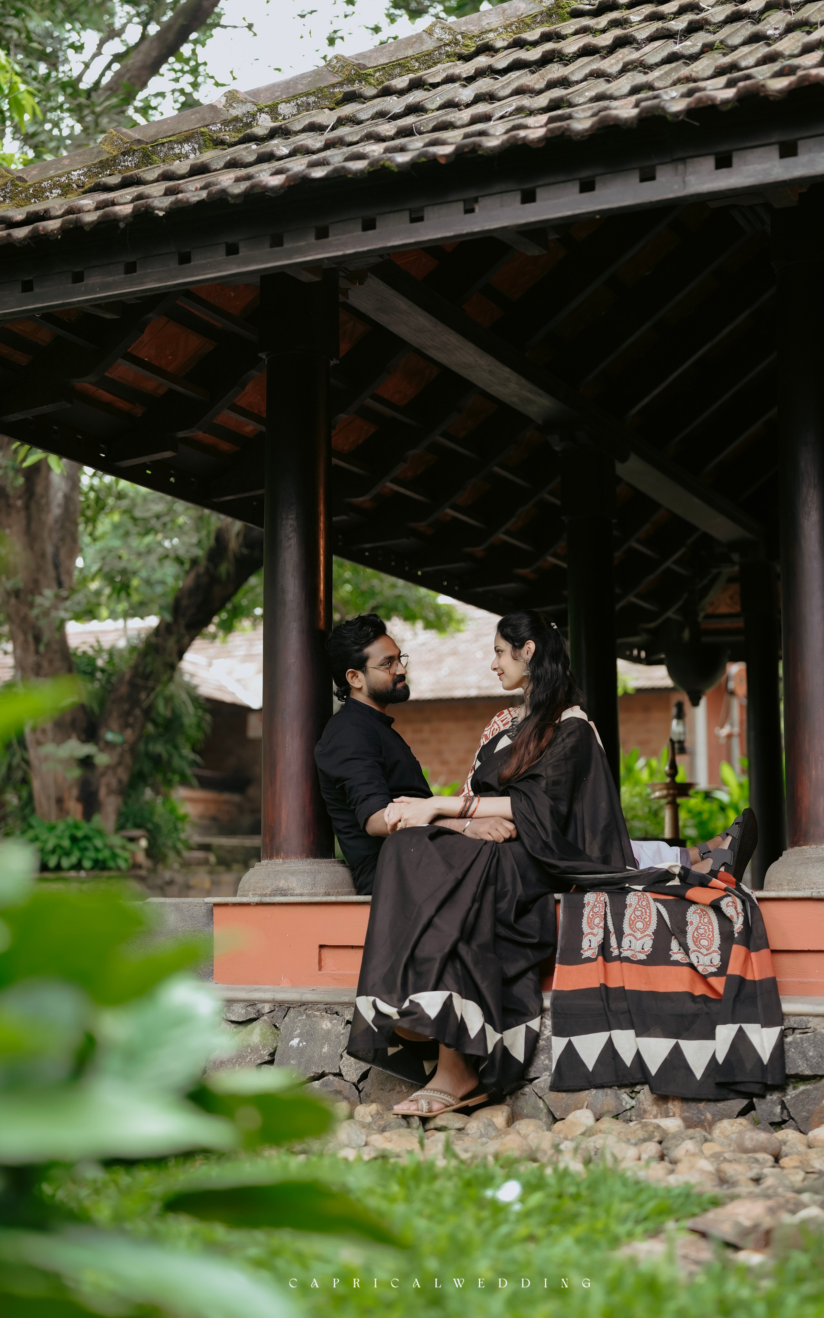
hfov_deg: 25.3
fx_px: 1833
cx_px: 420
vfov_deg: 39.6
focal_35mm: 51
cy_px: 659
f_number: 1.8
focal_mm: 50
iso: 320
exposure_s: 1/400
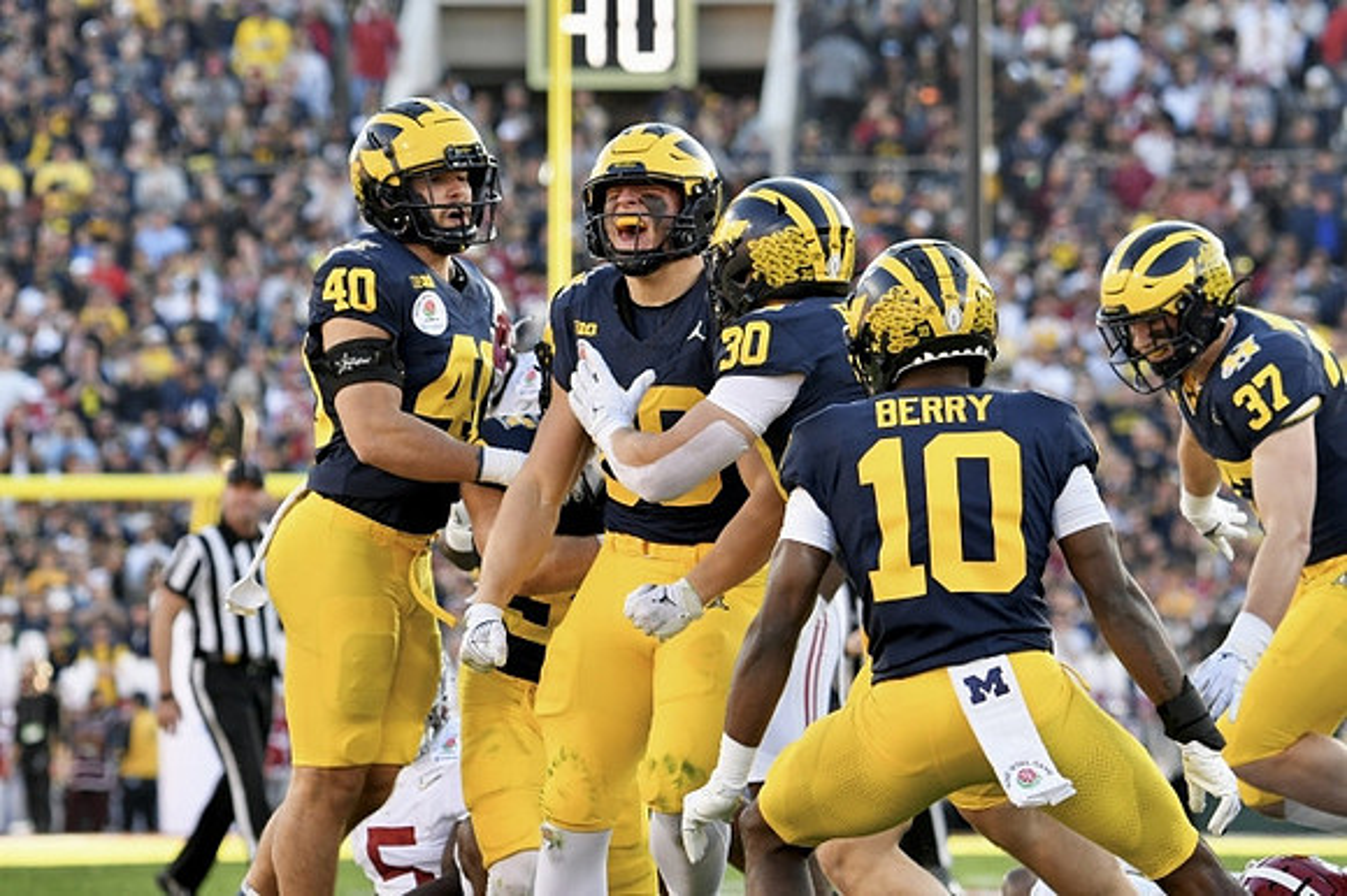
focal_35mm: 300
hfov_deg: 6.9
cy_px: 448
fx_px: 11218
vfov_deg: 4.6
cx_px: 674
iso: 1250
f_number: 5.3
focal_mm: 200
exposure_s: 1/1000
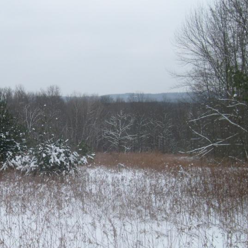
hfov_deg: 28.5
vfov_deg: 28.9
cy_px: 162
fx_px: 478
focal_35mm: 59
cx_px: 52
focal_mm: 5.8
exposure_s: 1/250
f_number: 7.1
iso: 80
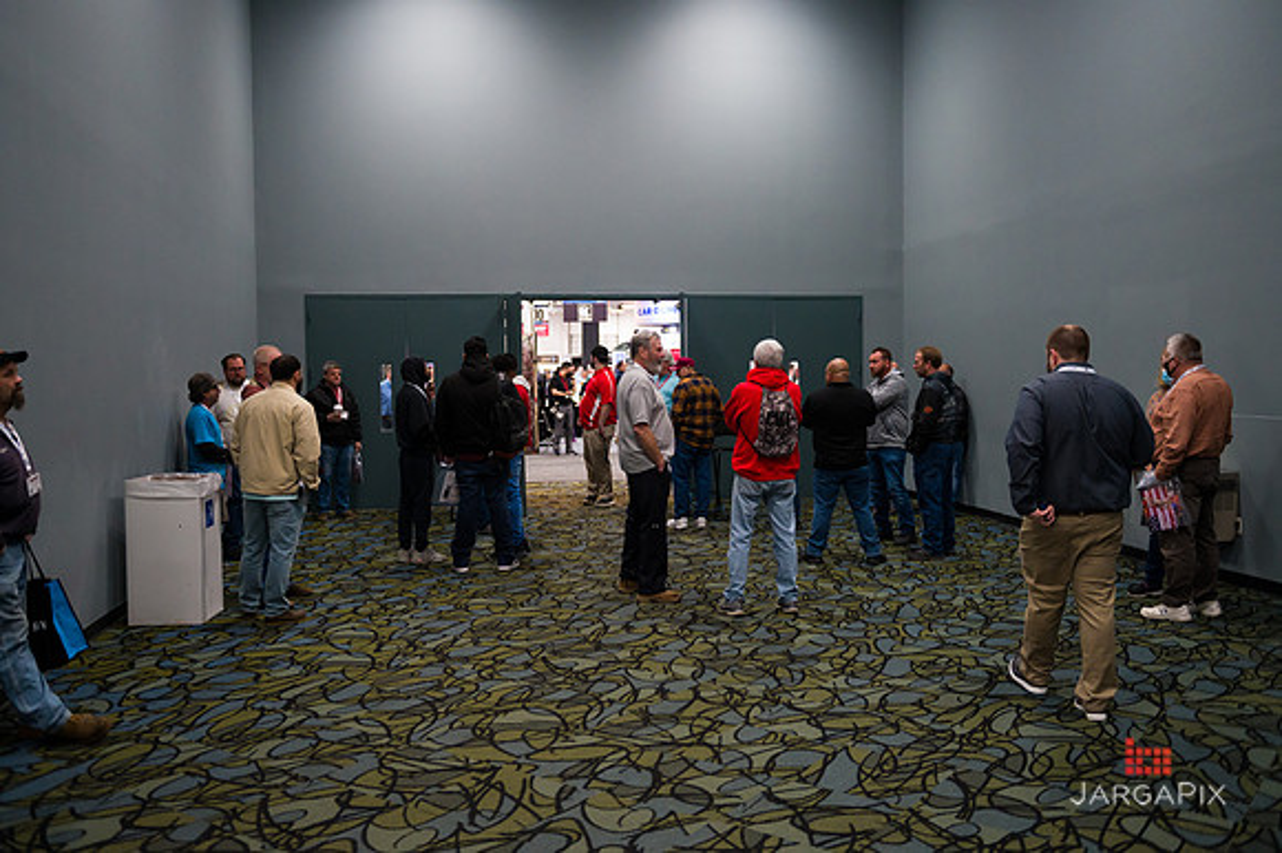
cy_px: 426
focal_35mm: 32
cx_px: 641
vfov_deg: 41.1
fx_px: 1139
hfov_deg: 58.7
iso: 3200
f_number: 3.2
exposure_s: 1/200
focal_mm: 32
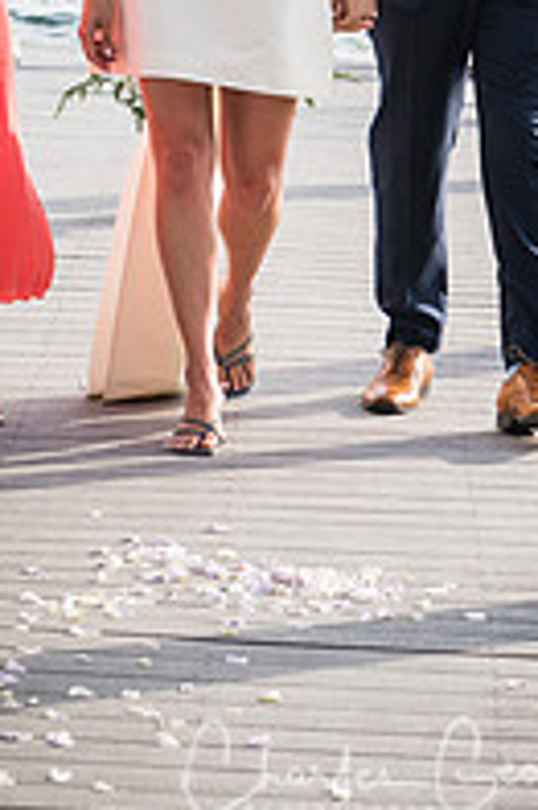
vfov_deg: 8.5
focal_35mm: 240
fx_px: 5389
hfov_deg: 5.7
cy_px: -70
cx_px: 374
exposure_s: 1/800
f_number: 4
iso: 200
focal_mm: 70
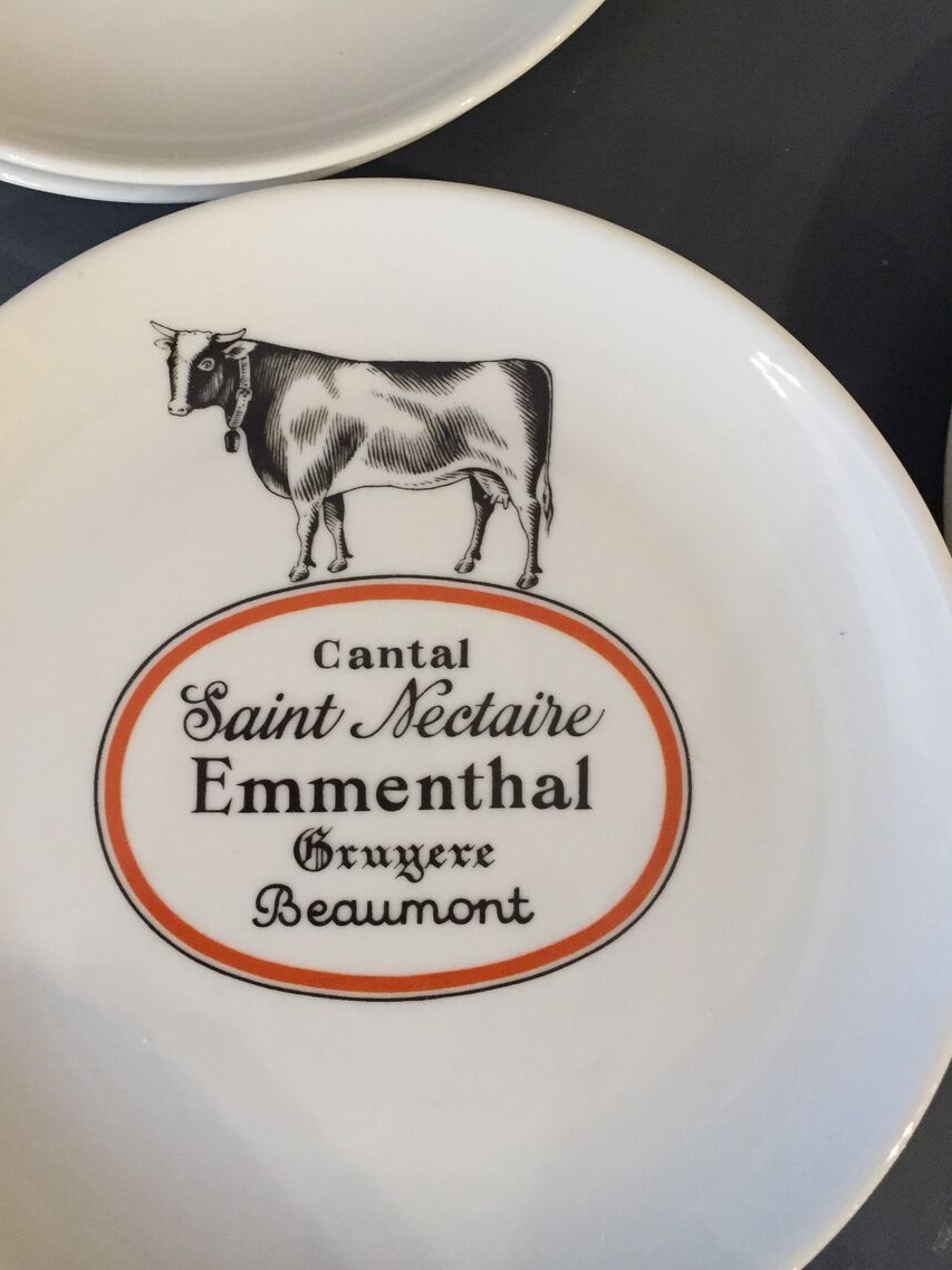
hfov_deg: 41.7
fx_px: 1247
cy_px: 584
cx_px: 396
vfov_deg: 53.9
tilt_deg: -83.4
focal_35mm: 34
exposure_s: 1/33
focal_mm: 4.15
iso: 250
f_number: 2.2
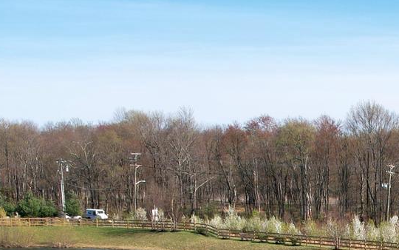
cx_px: 430
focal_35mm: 85
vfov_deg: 14.4
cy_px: 373
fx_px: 925
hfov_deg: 23.0
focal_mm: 8.38
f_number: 2.8
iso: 100
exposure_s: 1/320
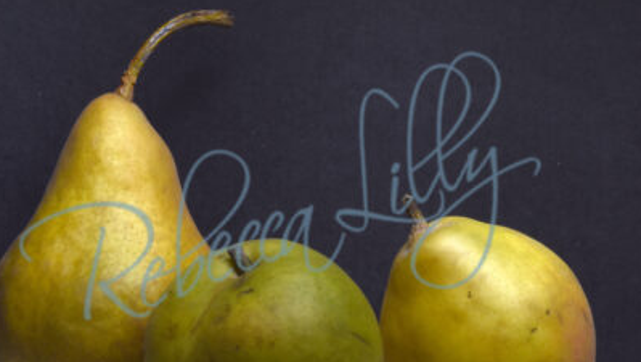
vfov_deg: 3.4
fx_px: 6020
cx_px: 289
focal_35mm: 354
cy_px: 237
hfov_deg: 6.1
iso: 250
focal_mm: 200
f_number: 36
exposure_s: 30
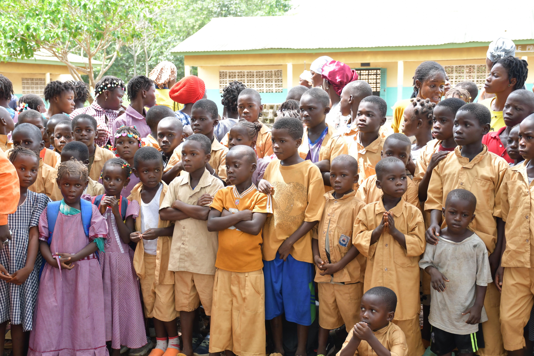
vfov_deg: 23.8
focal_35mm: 57
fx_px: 845
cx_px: 267
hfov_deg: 35.1
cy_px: 178
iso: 400
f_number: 4.2
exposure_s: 1/250
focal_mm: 38
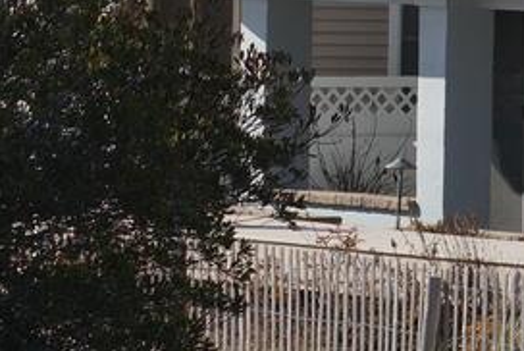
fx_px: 6061
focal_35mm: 416
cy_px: -455
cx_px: 785
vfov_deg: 3.3
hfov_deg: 4.9
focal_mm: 70
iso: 400
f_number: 11
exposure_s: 1/500
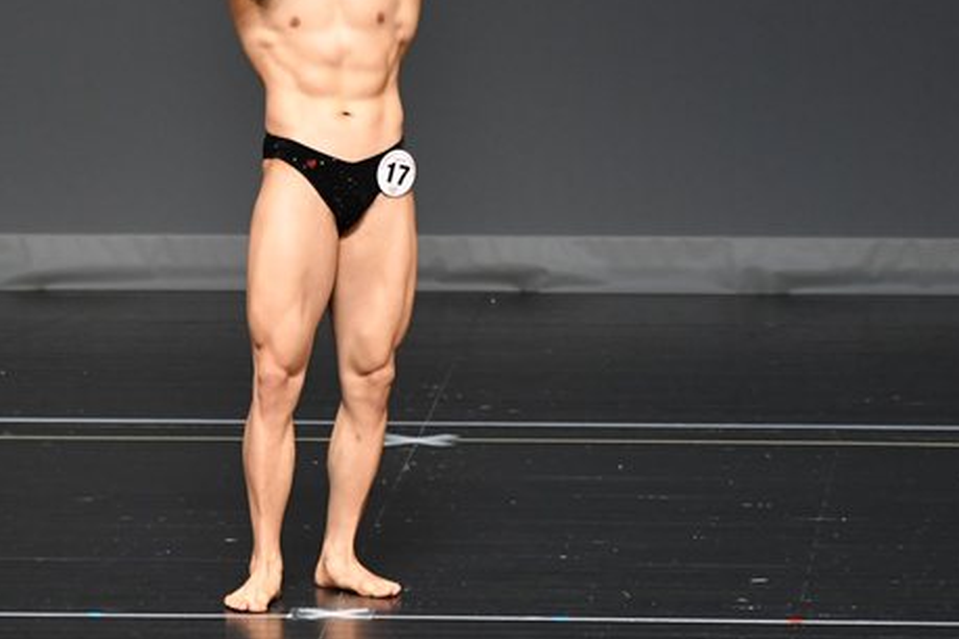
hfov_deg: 4.1
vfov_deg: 2.7
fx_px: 13478
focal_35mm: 506
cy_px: 192
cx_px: 325
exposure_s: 1/400
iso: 2500
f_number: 5.6
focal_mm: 200
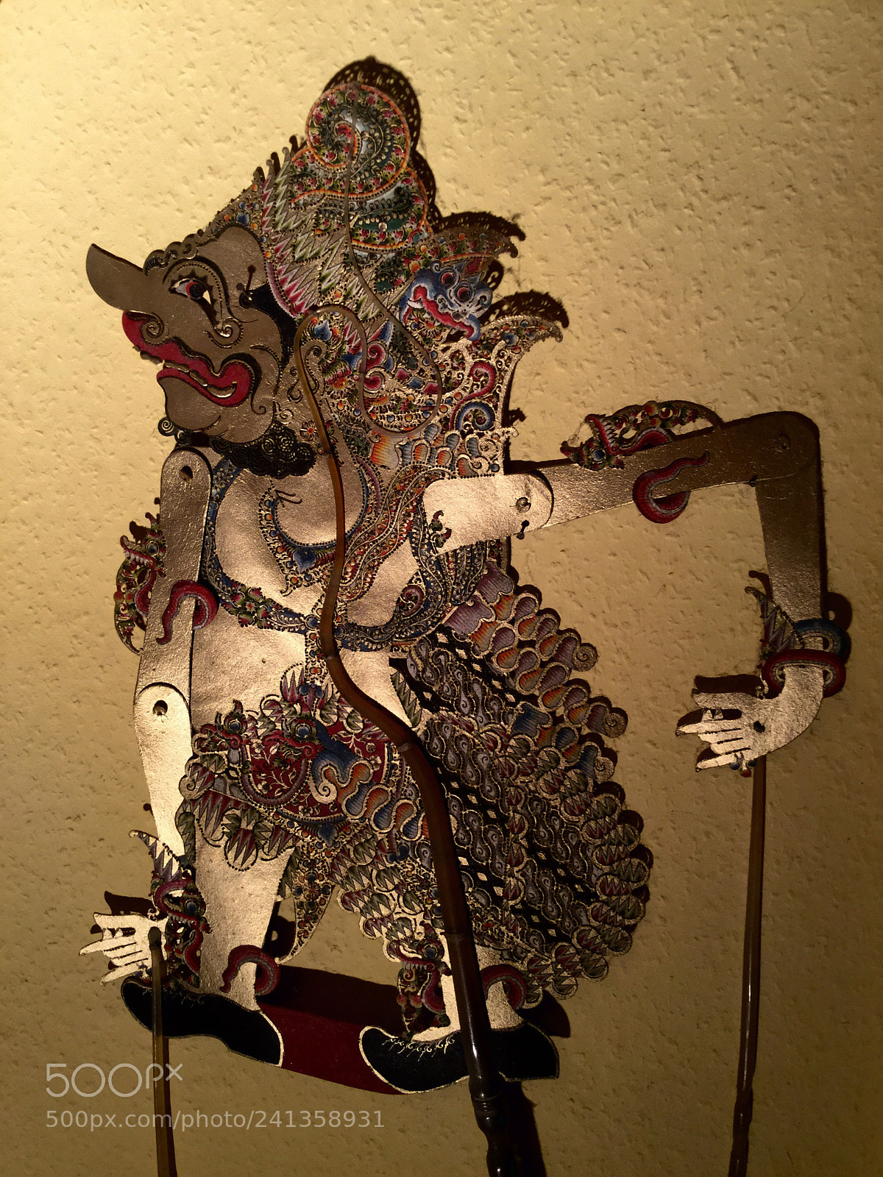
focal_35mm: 31
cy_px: 588
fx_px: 1054
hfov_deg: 45.4
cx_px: 442
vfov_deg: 58.4
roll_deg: +0.2
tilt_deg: -8.6
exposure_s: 1/33
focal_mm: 3.3
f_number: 2.4
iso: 64
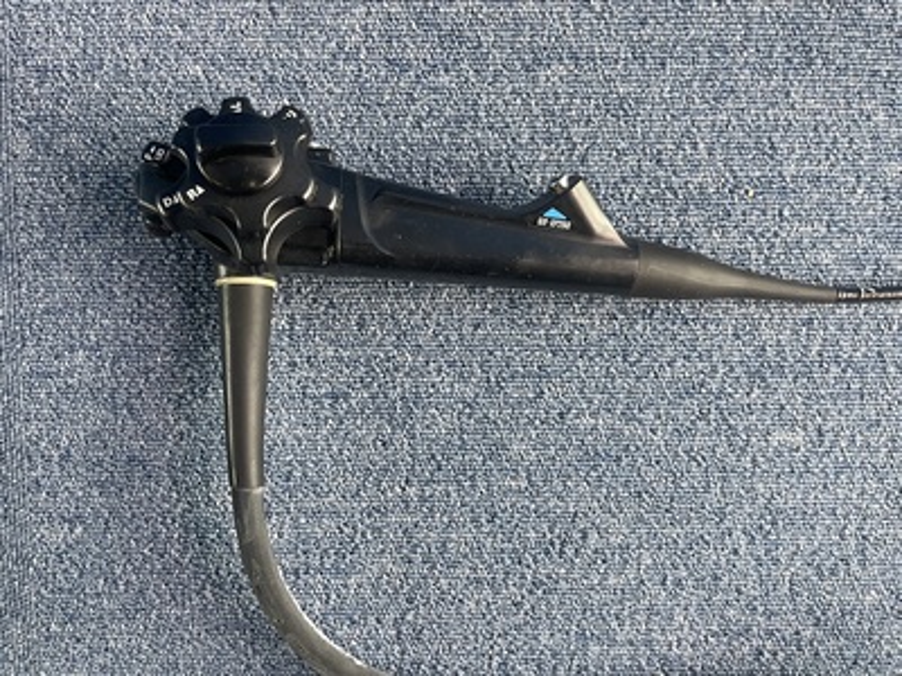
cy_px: 338
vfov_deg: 53.1
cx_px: 451
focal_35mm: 26
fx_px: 677
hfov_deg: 67.3
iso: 125
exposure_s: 1/60
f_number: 1.6
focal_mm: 4.2
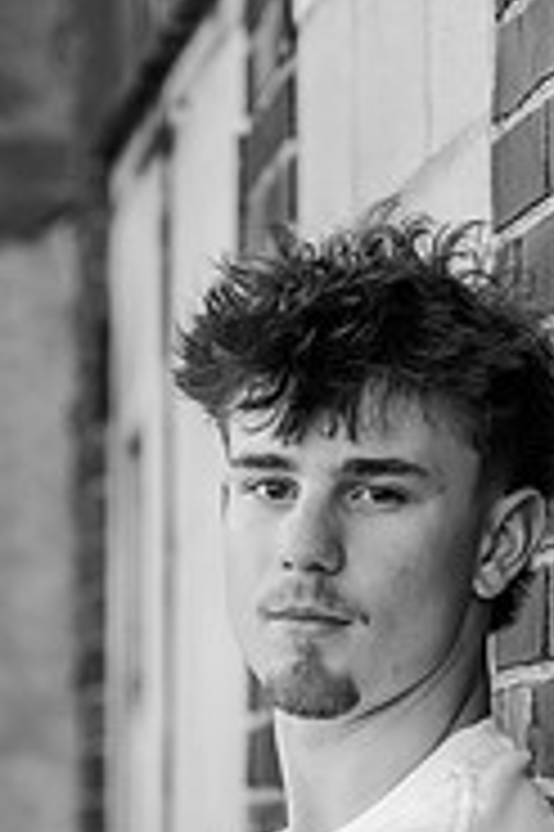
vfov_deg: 9.3
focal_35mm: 219
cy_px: 1007
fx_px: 5064
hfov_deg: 6.3
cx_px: 302
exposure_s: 1/80
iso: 100
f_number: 4
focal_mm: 90
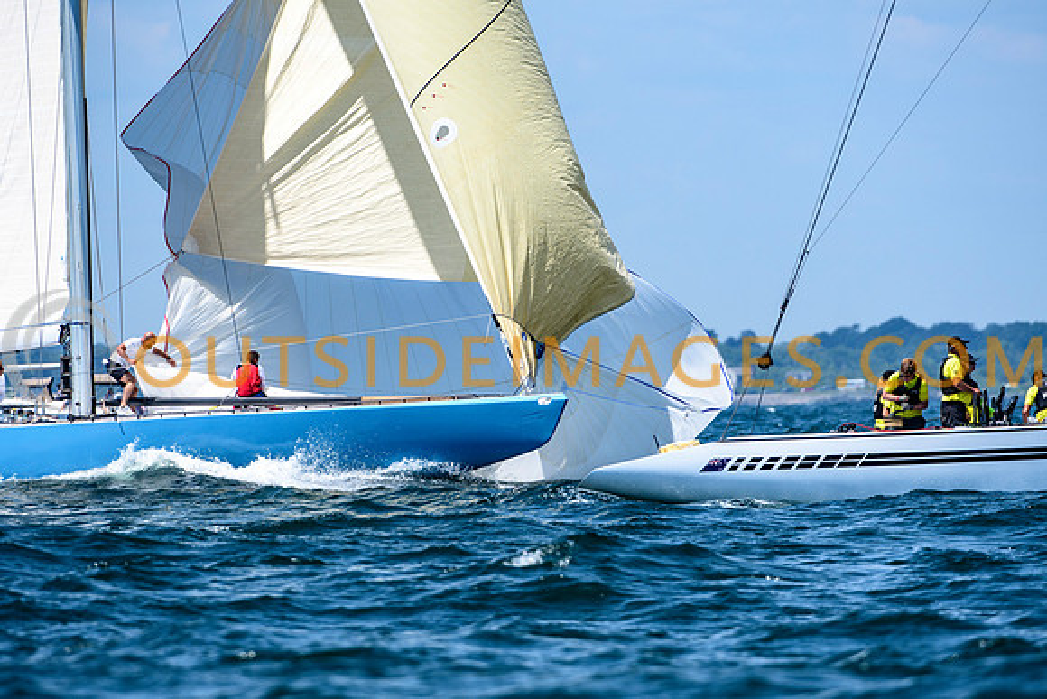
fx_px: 13526
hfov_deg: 4.4
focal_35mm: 465
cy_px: 350
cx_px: 524
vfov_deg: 3.0
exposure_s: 1/2500
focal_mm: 310
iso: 400
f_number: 5.6
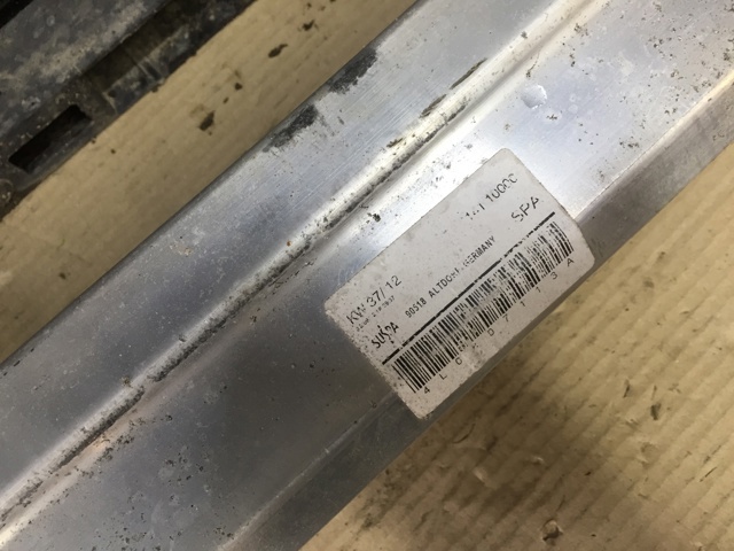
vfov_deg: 48.2
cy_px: 276
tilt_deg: -75.1
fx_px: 615
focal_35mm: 29
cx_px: 367
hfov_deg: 61.7
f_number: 2.2
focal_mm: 4.15
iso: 40
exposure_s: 1/33
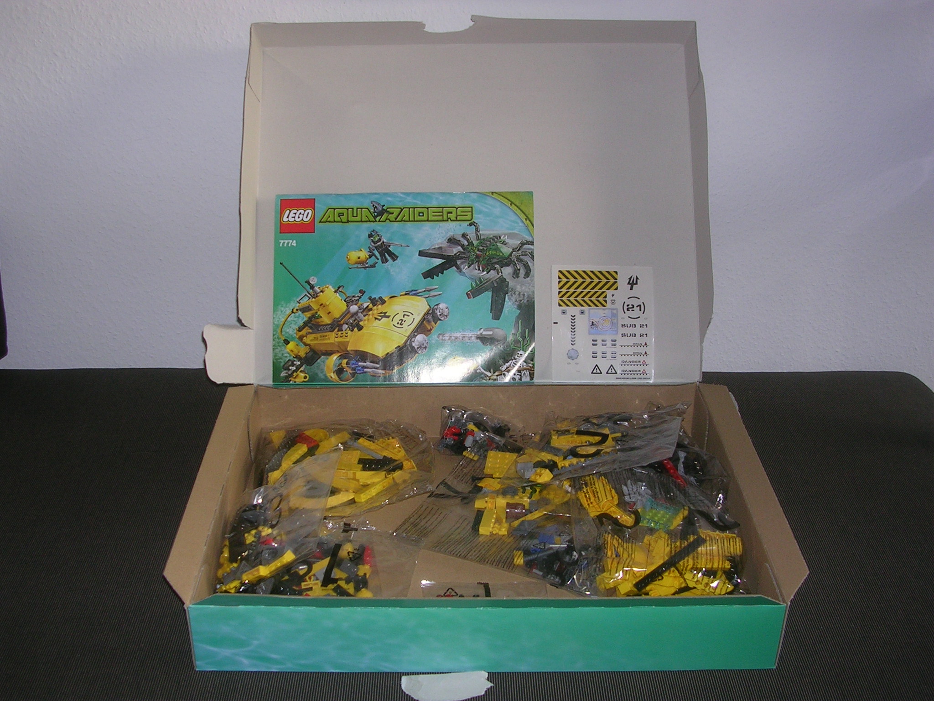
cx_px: 467
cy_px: 350
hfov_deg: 43.9
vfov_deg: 33.6
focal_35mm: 43
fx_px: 1160
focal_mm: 6.6
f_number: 3
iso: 50
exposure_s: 1/60.1
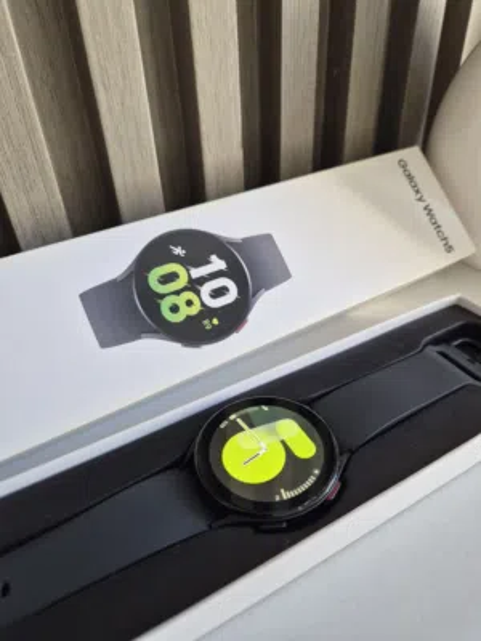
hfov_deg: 58.9
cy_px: 320
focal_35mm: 23
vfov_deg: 73.9
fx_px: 426
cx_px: 240
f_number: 1.8
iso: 125
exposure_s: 1/180
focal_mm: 5.4
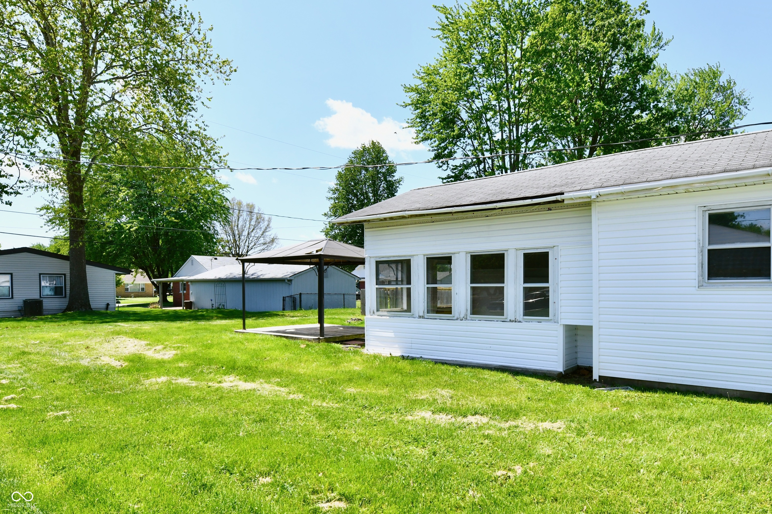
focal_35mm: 17
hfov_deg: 93.3
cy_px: 257
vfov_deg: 70.4
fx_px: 365
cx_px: 386
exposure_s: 1/500
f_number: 11
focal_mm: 17
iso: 640
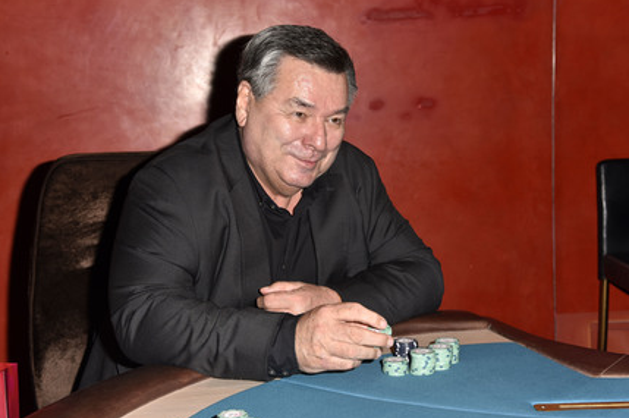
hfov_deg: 32.9
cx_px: 317
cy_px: 213
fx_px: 1065
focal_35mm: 61
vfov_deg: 22.2
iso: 400
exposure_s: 1/100
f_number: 8
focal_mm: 58
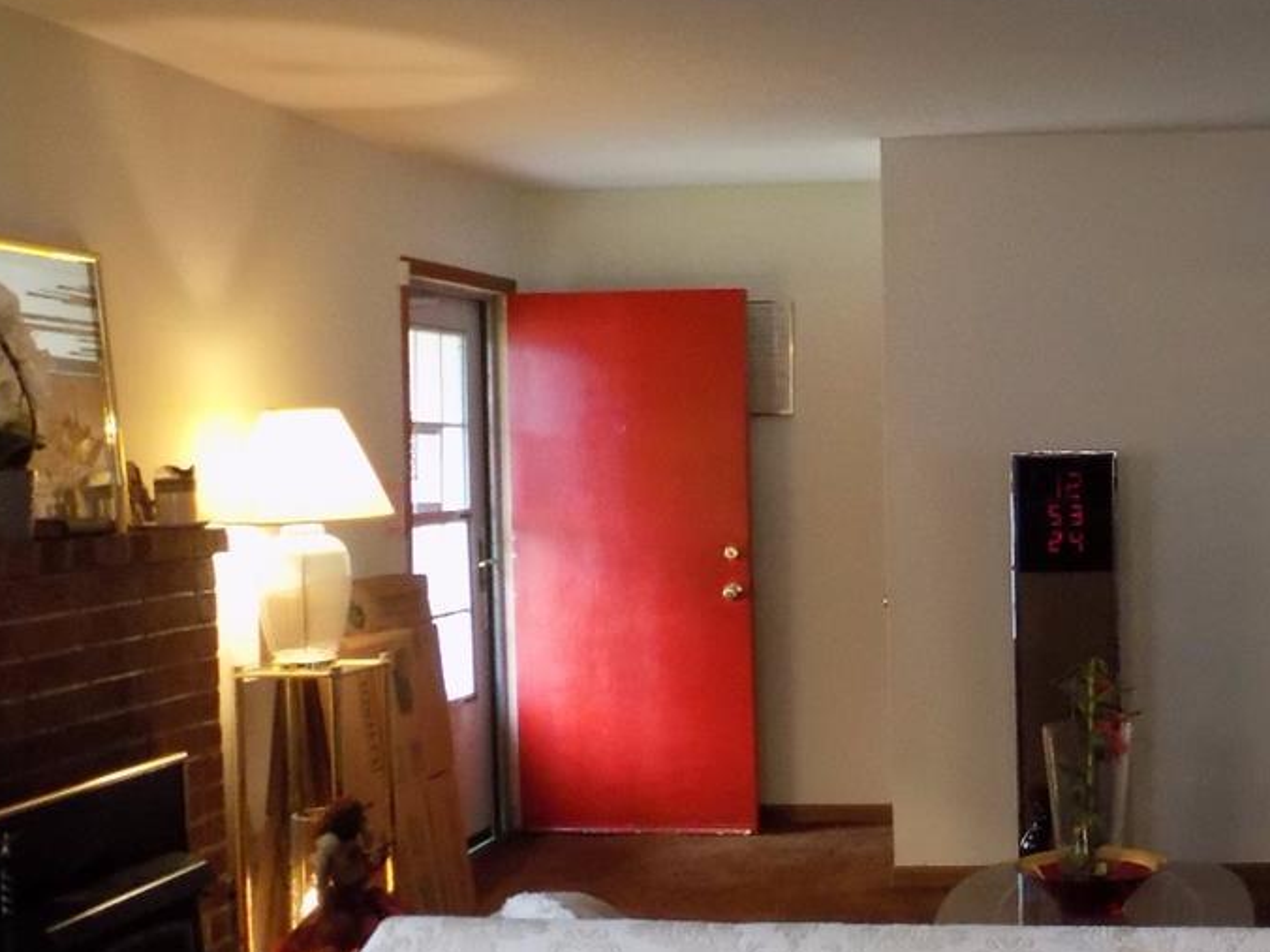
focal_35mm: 51
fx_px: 1871
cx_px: 1118
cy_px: 486
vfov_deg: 28.6
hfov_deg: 35.5
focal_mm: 4
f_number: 3.1
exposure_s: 1/30
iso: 360
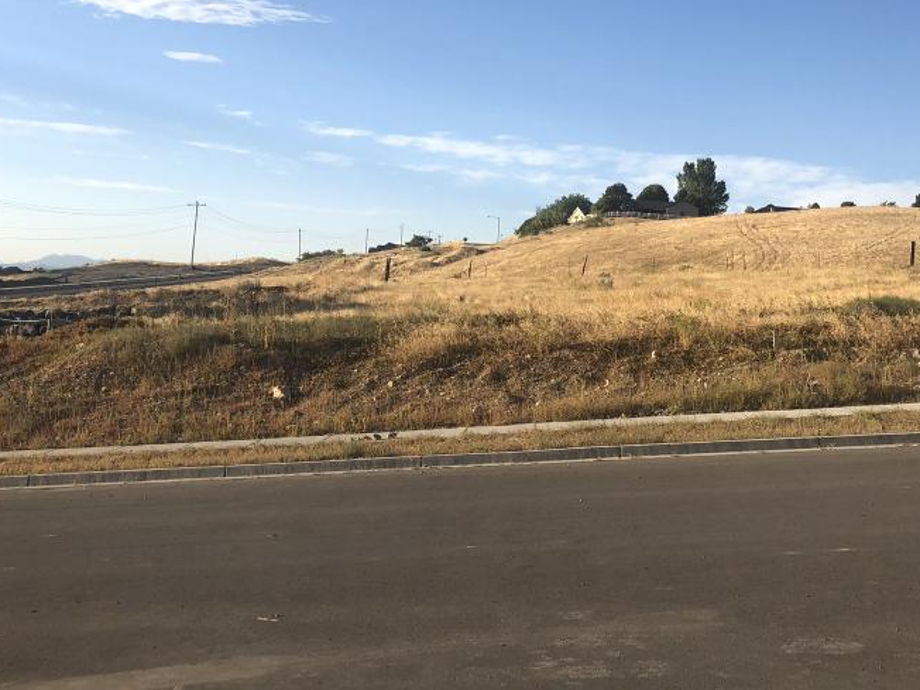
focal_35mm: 44
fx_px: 1169
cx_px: 546
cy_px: 217
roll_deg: -4.4
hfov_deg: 42.8
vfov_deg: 32.5
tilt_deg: +4.1
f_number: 1.8
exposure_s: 1/1548
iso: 20
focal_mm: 3.99
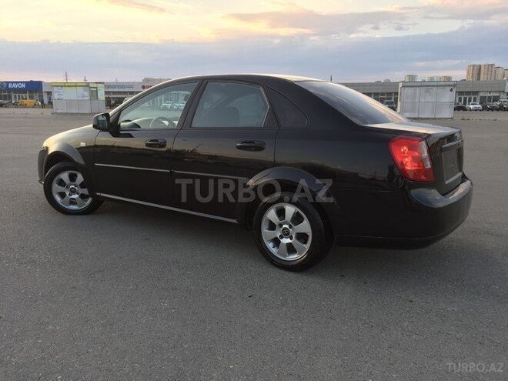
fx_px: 426
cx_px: 254
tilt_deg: -12.7
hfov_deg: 61.7
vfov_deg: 48.2
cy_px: 190
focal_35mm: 29
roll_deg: +0.1
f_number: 2.2
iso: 32
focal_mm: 4.15
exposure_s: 1/100
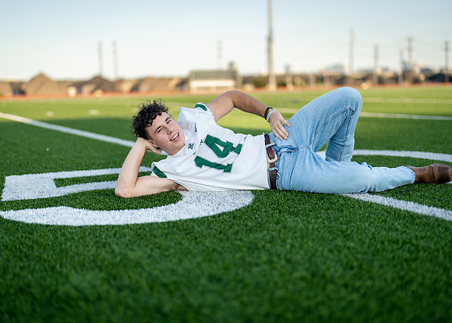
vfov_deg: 25.9
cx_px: 226
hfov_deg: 35.7
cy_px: 162
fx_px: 701
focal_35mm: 55
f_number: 1.2
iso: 100
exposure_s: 1/2500
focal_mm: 50
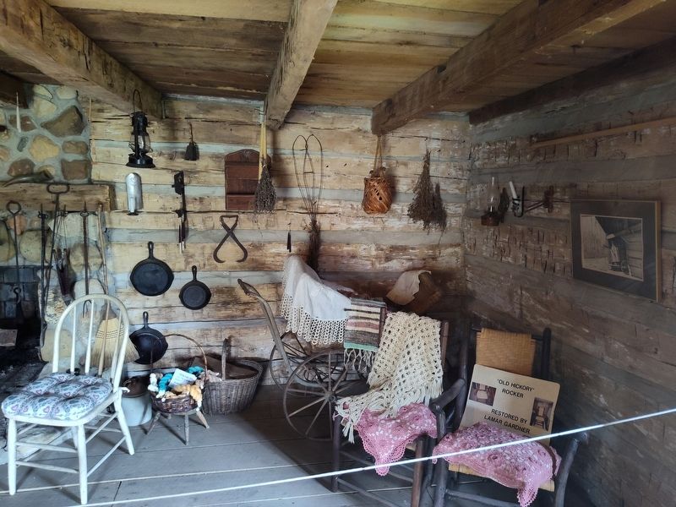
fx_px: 449
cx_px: 338
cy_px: 254
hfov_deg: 73.9
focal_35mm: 23
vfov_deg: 58.9
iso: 913
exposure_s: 1/60
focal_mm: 5.56
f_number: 1.8
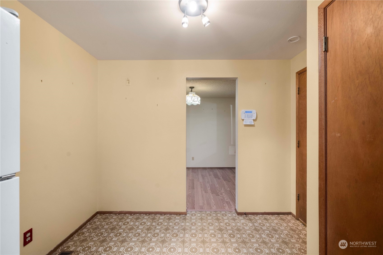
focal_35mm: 14
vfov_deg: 81.2
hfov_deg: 104.3
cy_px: 128
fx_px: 149
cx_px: 192
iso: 1000
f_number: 7.1
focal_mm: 14
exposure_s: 1/60
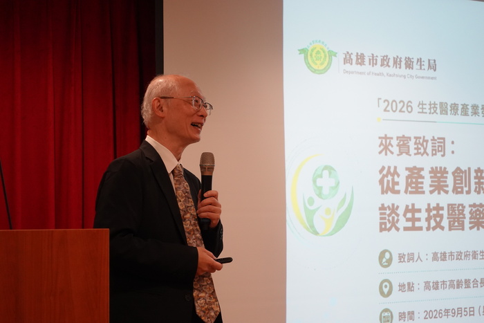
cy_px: 162
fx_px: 941
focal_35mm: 70
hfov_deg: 28.8
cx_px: 242
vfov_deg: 19.5
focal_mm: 25.7
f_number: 2.8
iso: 1000
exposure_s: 1/250
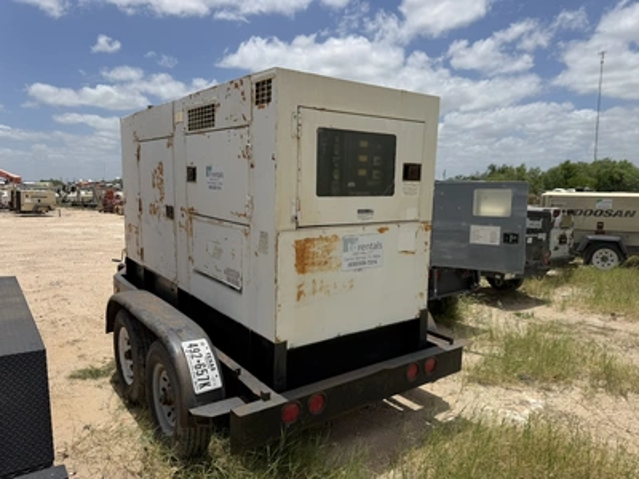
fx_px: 443
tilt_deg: -5.6
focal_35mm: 24
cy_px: 240
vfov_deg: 56.8
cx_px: 320
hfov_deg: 71.6
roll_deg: -1.7
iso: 80
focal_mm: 6.76
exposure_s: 1/8130
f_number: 1.78
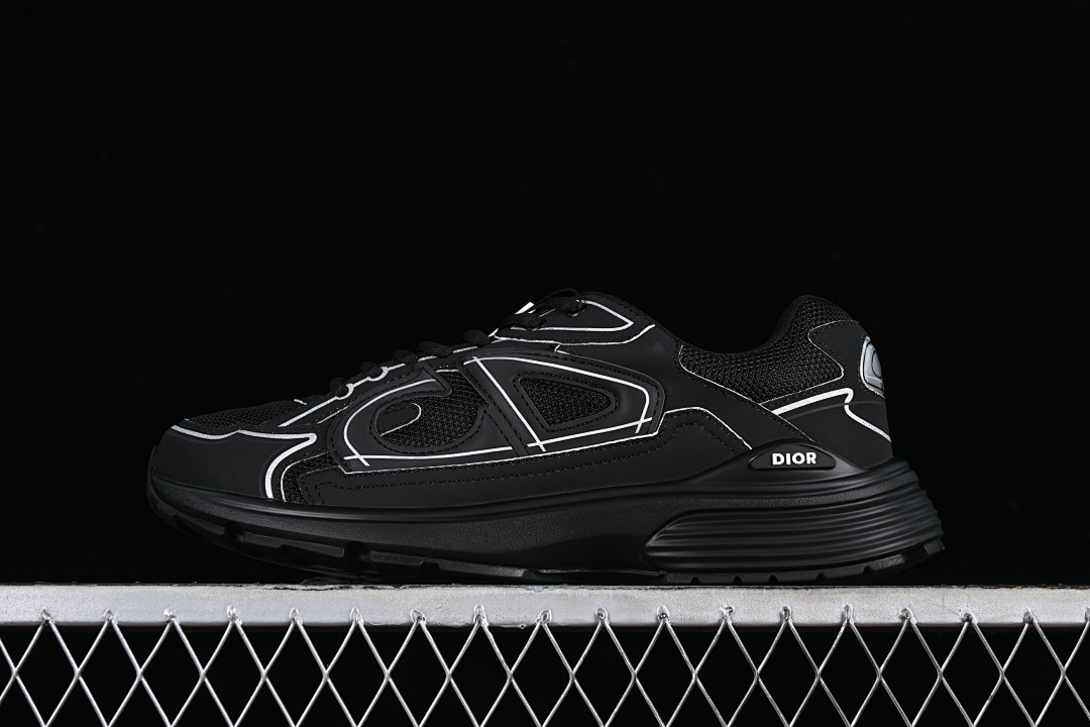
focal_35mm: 75
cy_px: 364
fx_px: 2271
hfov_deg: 27.0
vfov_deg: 18.2
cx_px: 545
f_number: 6.3
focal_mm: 50
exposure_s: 1/50
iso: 160
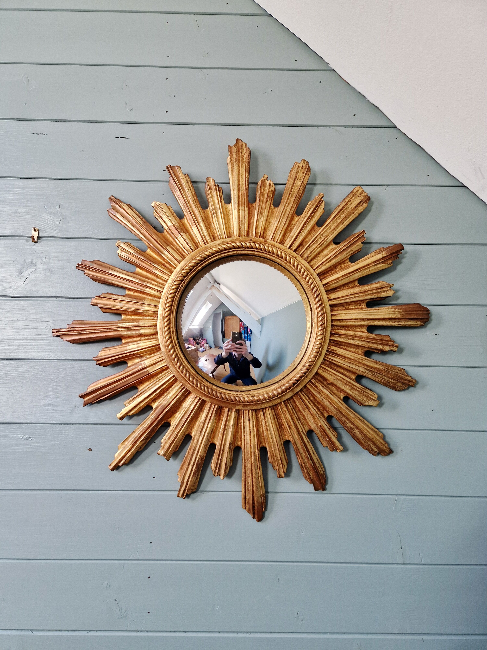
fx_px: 431
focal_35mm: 23
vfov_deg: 73.9
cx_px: 244
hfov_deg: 58.9
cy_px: 325
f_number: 1.8
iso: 160
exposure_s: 1/100
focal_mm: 5.4
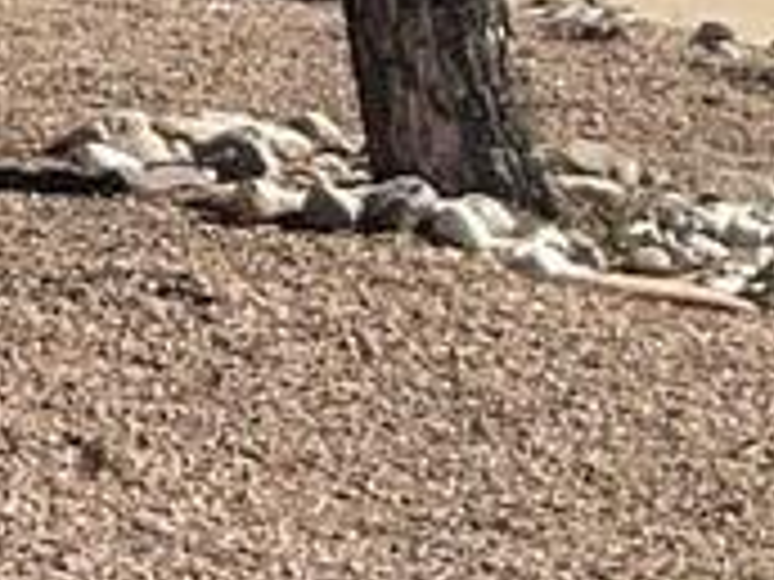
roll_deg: +0.6
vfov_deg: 6.5
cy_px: 126
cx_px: -1942
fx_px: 5143
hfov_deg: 7.2
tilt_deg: -5.4
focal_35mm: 230
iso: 16
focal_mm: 3
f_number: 1.8
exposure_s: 1/1675
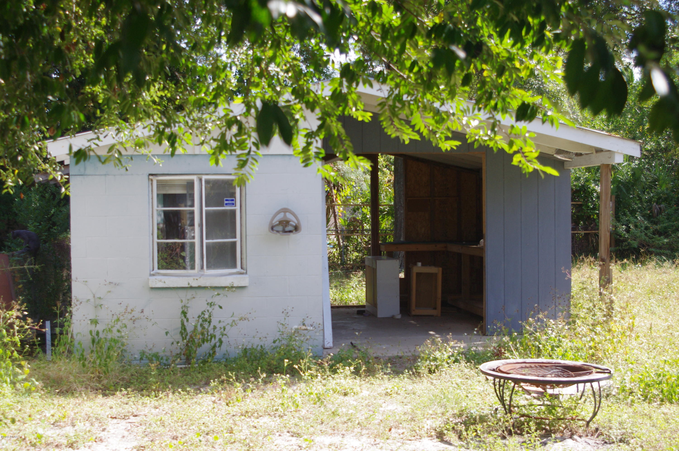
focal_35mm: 52
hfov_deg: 38.2
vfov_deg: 25.9
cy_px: 226
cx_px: 340
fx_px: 979
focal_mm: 35
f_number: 5.6
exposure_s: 1/500
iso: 400
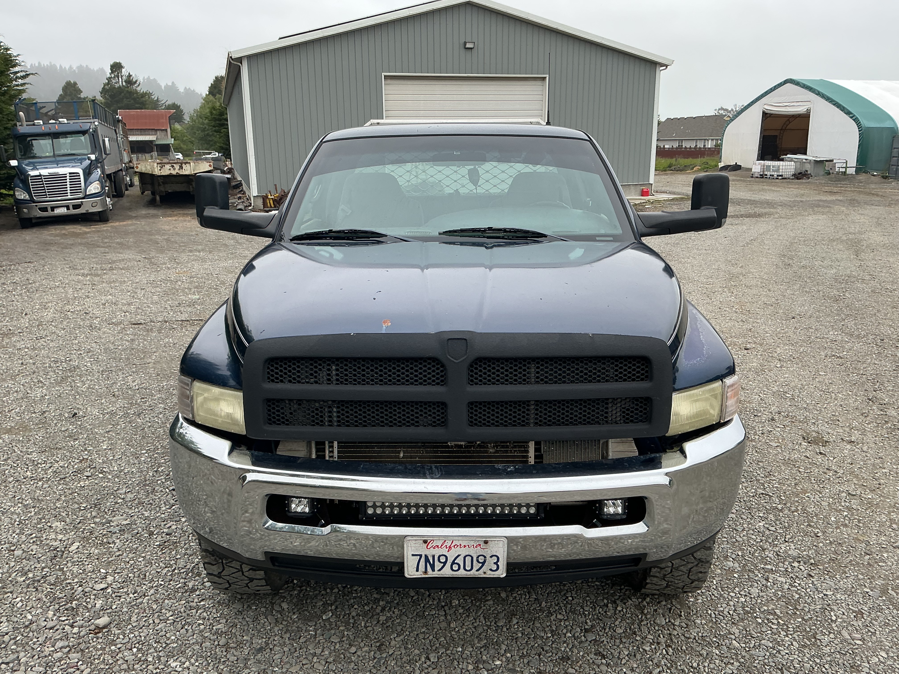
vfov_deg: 48.2
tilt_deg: -14.6
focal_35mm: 29
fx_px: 753
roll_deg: +1.0
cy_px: 337
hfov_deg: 61.7
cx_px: 450
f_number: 1.8
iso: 25
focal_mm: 3
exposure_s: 1/120
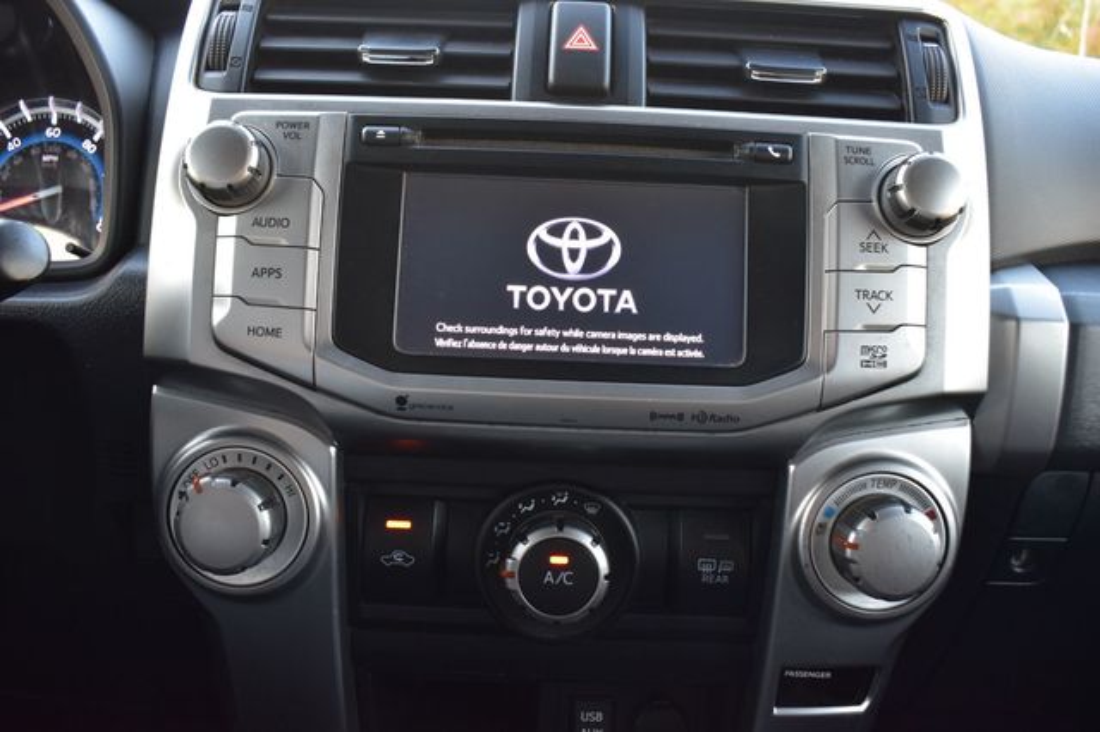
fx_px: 962
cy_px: 366
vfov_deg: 41.7
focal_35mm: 32
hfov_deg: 59.5
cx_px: 550
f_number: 6.3
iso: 1000
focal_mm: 21
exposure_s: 1/15
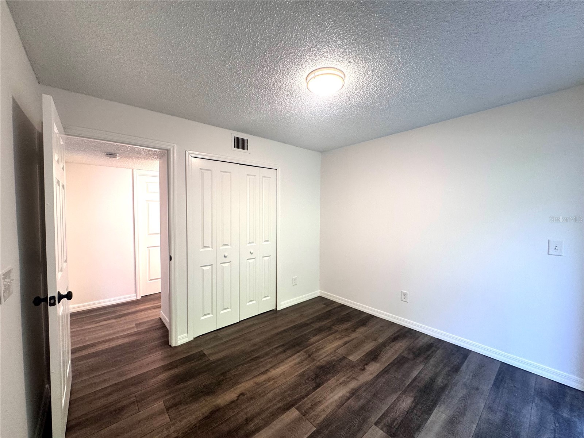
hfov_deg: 102.1
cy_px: 219
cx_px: 292
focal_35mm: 14
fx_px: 236
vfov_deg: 85.7
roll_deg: +0.0
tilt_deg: -2.1
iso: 200
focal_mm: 2.22
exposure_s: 1/60
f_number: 2.2
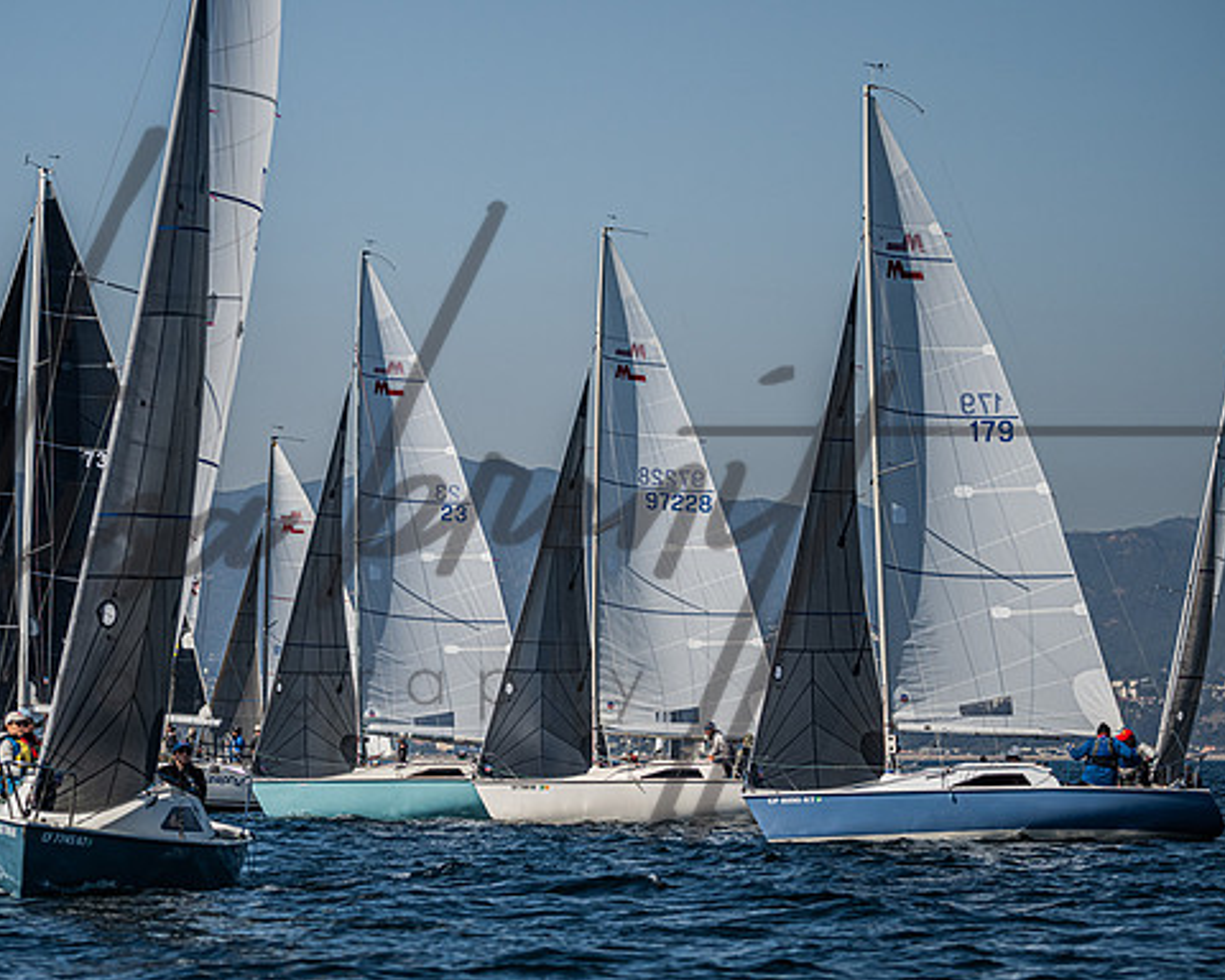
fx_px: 6743
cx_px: 341
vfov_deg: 8.3
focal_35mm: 186
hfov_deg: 10.4
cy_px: 456
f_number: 4.8
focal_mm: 130
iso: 400
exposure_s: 1/5000
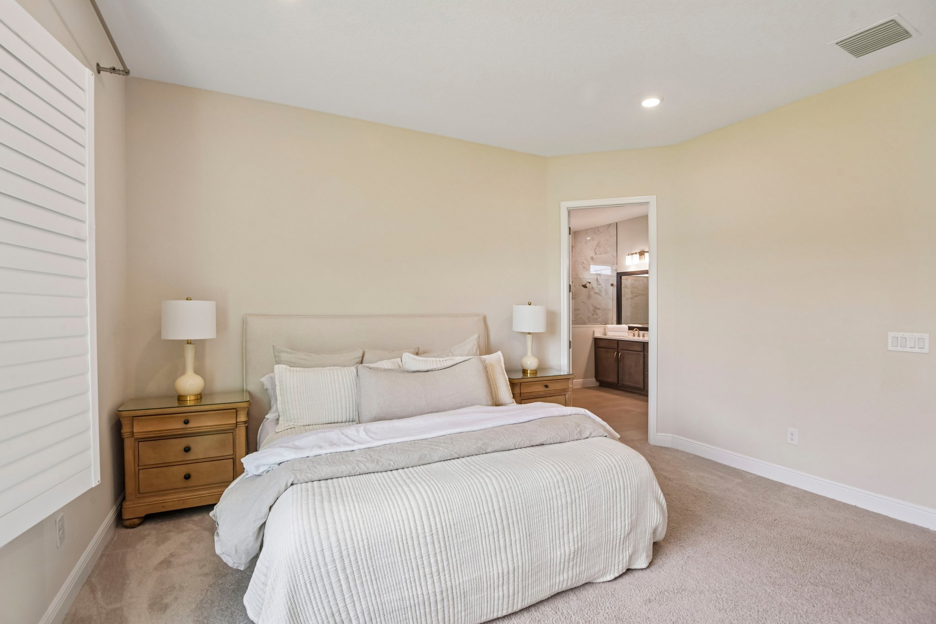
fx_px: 416
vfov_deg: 73.7
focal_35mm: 16
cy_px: 312
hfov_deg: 96.7
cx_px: 468
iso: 400
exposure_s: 1/60
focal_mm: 16
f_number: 8
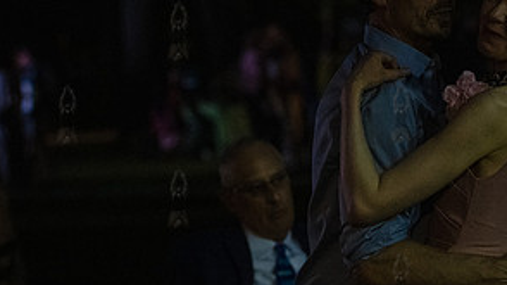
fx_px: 2781
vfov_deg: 5.9
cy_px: 113
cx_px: 400
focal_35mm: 207
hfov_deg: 10.4
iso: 8000
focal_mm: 100
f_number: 3.5
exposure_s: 1/320
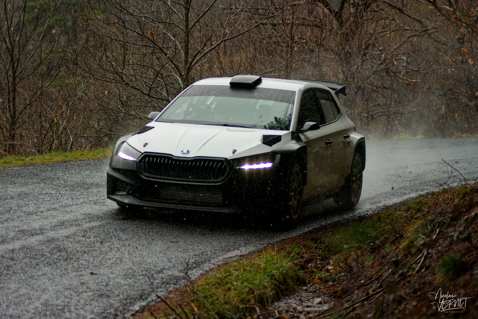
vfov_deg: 13.0
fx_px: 1394
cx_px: 239
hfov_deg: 19.5
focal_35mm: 105
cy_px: 160
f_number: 4
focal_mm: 70
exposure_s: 1/3200
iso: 6400
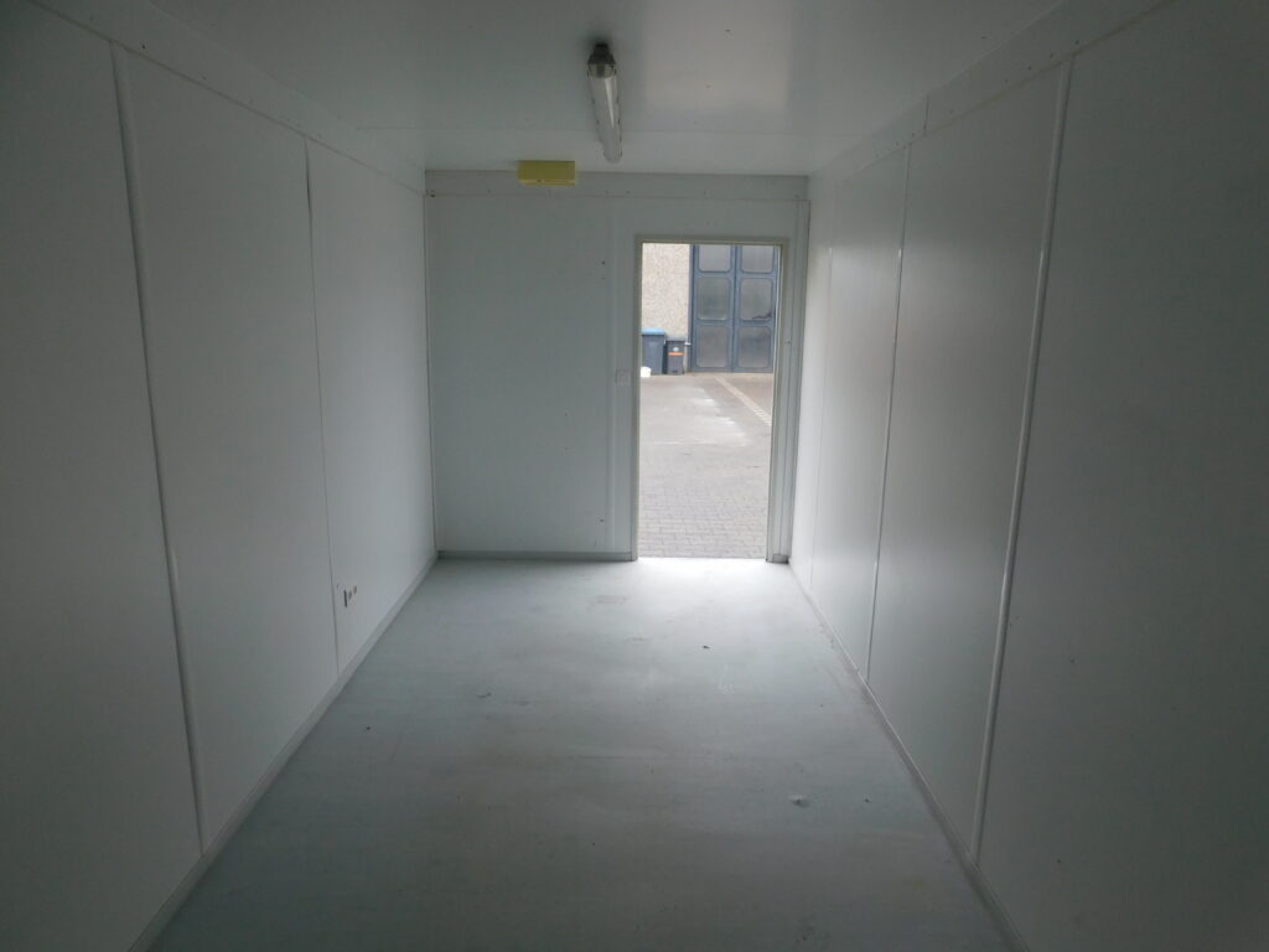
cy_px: 476
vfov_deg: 58.9
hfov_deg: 73.9
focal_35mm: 23
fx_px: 843
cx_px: 634
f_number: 3
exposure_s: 1/40
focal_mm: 4
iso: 125
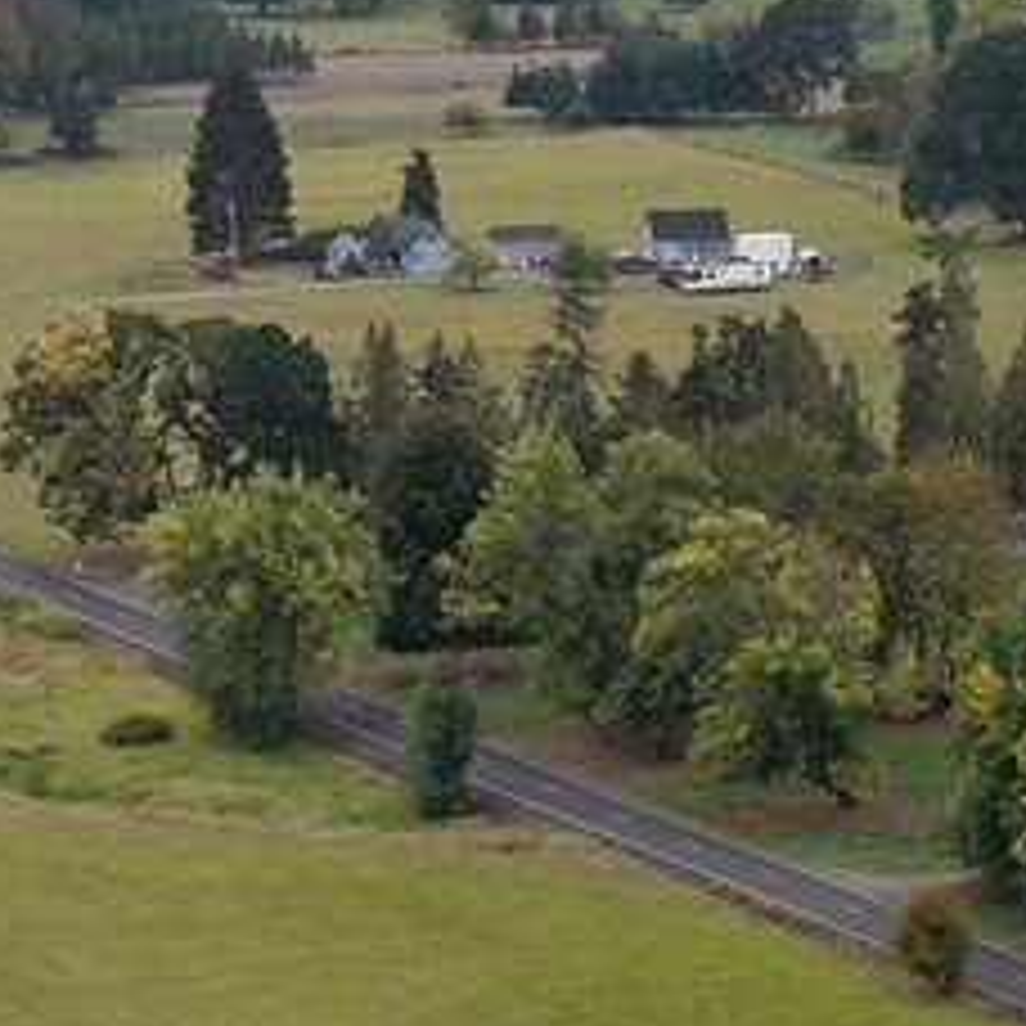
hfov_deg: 9.7
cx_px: 1271
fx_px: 5935
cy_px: 1577
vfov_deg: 9.6
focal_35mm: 177
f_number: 2.8
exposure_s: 1/500
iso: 160
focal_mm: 14.45
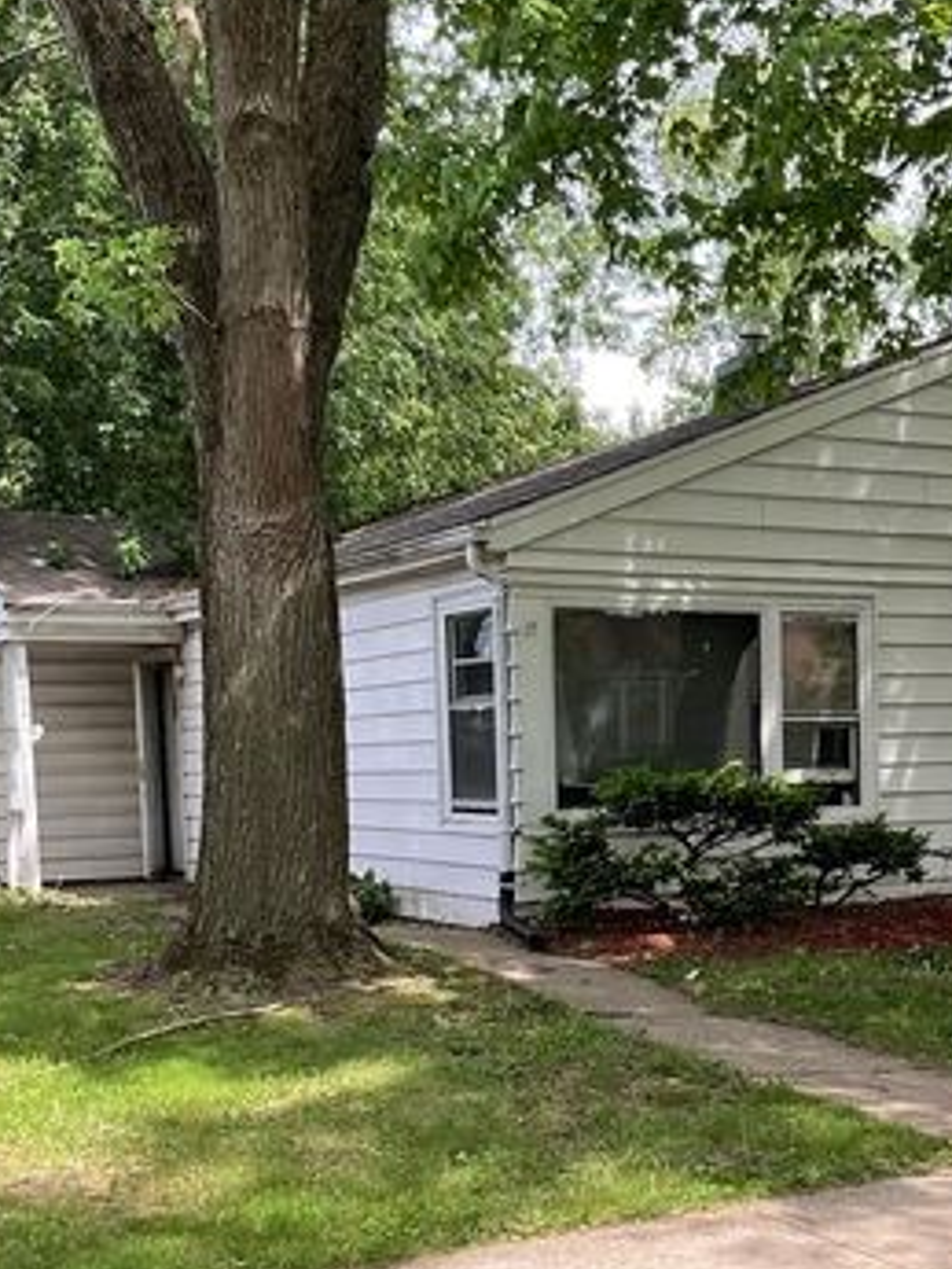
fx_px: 2052
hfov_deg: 25.7
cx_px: 750
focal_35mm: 56
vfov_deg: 33.7
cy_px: 936
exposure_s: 1/256
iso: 16
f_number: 1.8
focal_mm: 3
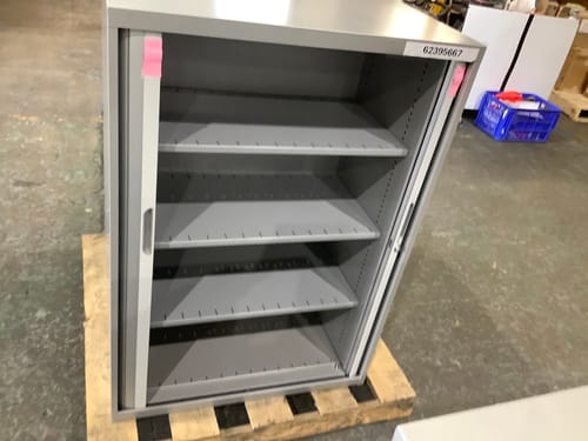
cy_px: 220
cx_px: 294
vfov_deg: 45.4
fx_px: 527
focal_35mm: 31
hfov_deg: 58.4
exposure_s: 1/33
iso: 320
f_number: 2.4
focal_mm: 3.3
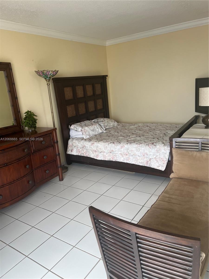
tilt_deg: -13.7
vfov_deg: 67.3
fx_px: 209
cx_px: 104
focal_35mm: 26
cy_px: 140
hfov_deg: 53.1
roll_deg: +6.5
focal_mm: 5.7
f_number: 1.5
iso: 50
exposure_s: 1/121
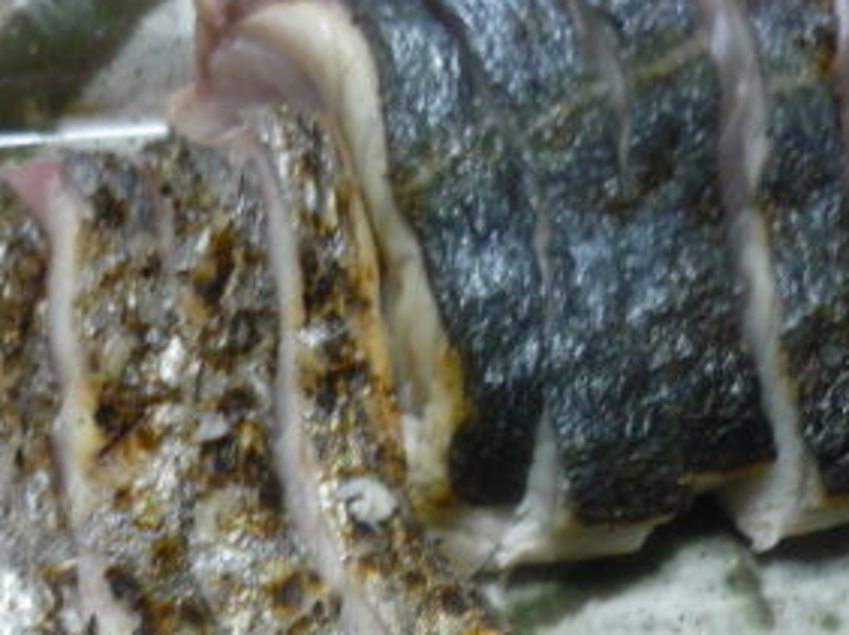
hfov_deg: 26.0
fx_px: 1838
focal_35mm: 75
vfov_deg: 19.4
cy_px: 512
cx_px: 461
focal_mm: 5.5
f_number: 2.8
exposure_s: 1/30
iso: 250
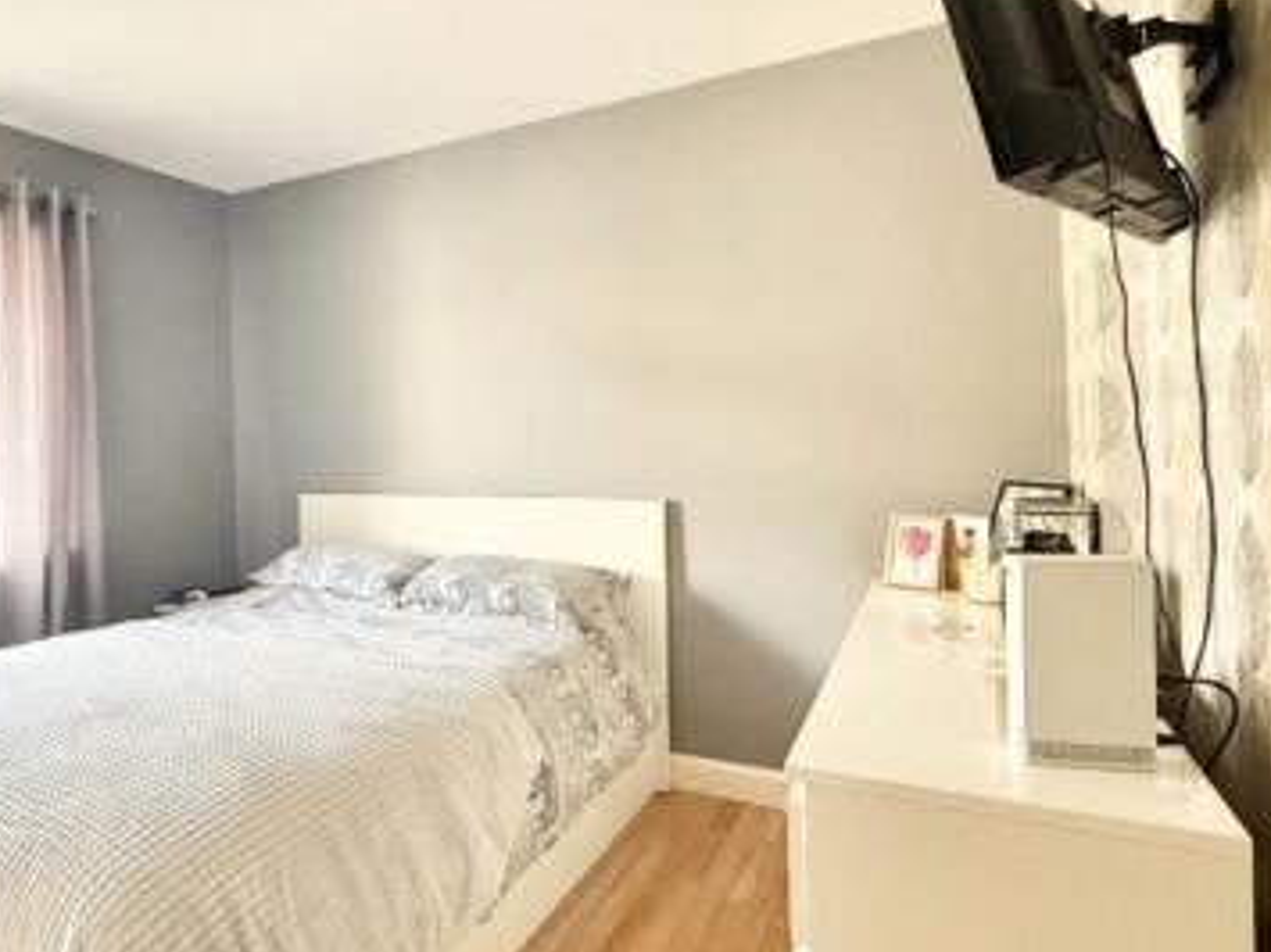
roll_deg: +1.5
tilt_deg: +0.0
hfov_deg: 72.8
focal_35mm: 23
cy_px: 449
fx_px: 844
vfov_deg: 58.8
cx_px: 482
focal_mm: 2.22
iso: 320
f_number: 2.2
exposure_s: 1/67
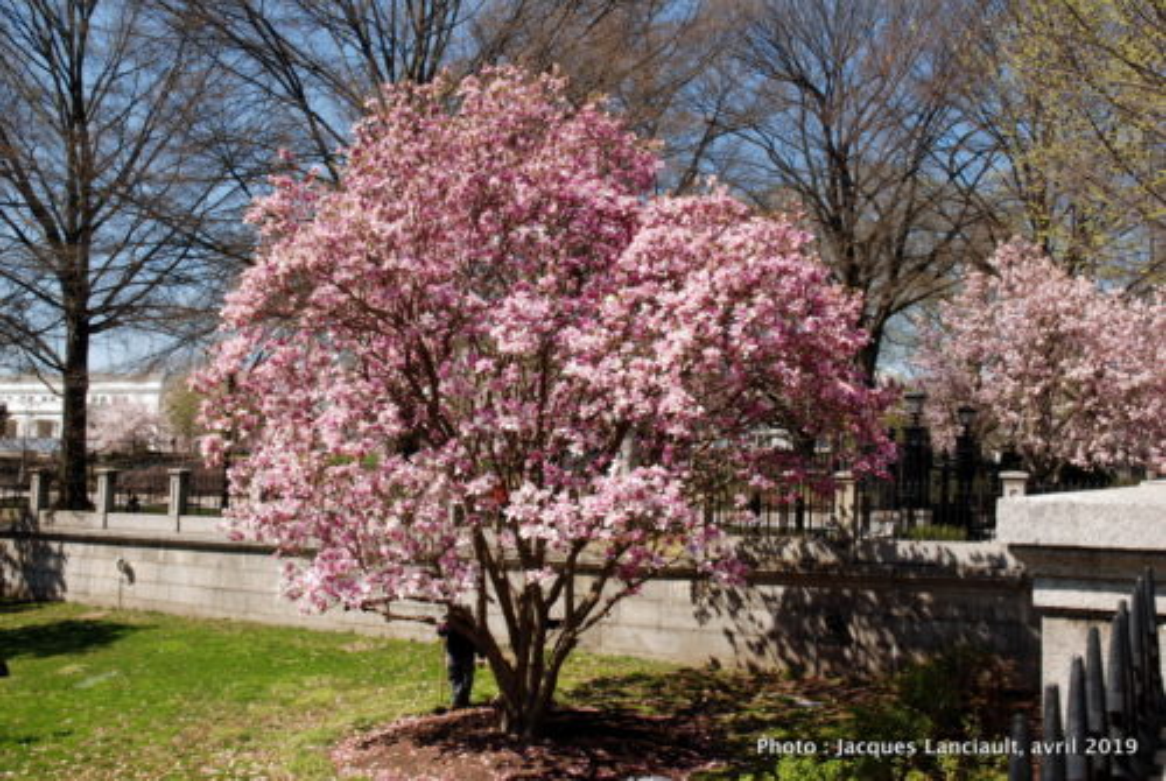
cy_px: 390
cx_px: 583
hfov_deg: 57.2
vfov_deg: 40.1
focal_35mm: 33
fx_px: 1070
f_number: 11
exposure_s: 1/100
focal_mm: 22
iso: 100
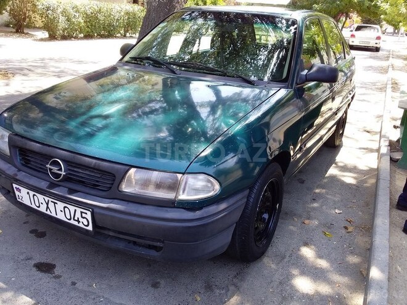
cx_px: 204
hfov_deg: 58.4
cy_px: 152
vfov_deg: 45.4
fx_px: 364
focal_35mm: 31
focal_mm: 3.3
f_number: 2.2
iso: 40
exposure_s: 1/172
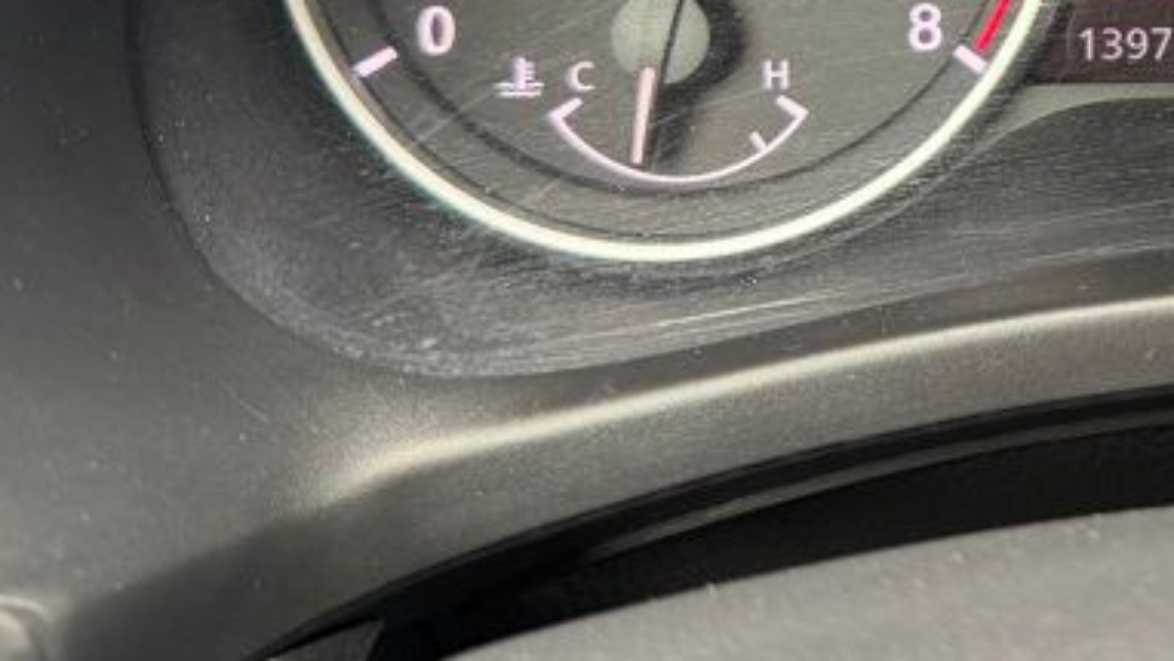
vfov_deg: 16.7
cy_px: -71
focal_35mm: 70
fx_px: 2179
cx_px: 1395
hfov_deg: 26.8
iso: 200
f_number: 1.78
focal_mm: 6.76
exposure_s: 1/96
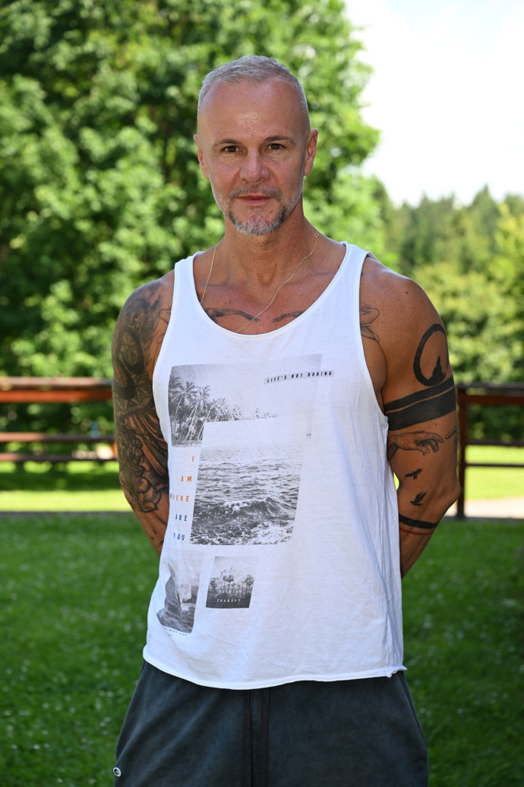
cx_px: 262
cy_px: 394
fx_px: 1397
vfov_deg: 31.4
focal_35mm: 64
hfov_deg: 21.2
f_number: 4.5
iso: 200
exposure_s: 1/320
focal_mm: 64
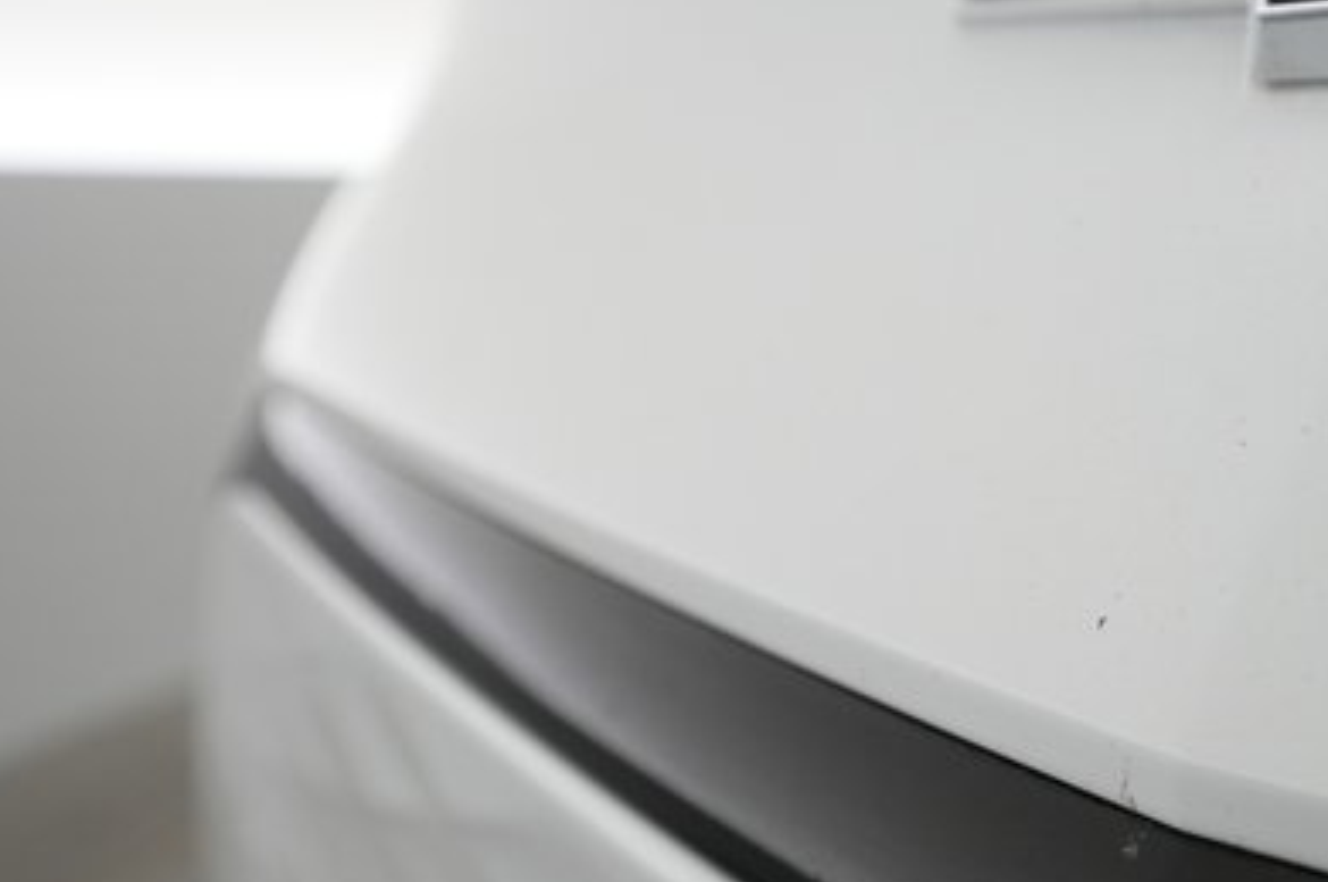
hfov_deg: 42.0
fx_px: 1695
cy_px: 432
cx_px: 919
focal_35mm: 46
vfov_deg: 29.2
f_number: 4.5
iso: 1250
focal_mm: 28
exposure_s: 1/100
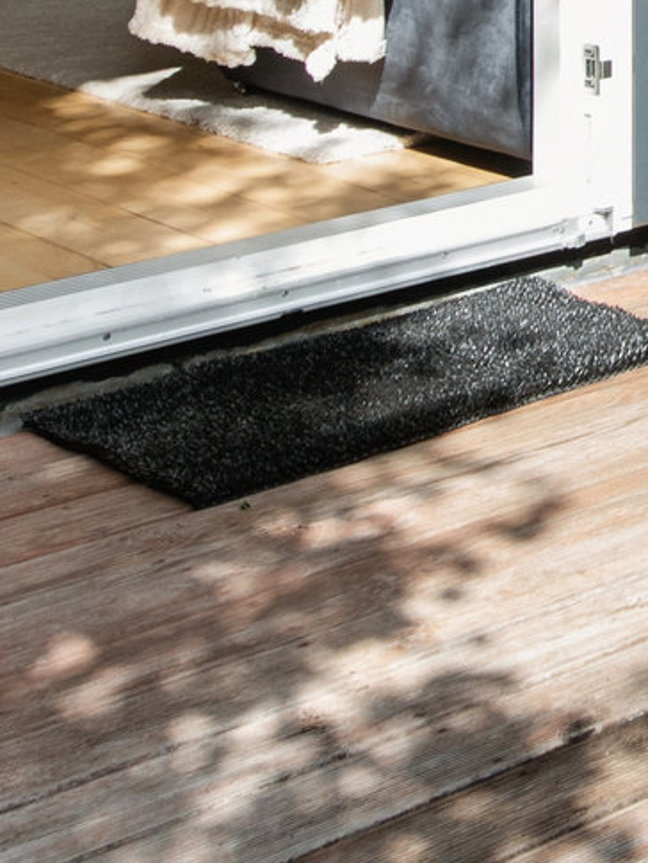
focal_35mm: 101
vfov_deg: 17.5
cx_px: 1474
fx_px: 2520
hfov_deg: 12.2
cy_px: -432
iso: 320
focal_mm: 17
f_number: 10
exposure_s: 1/160
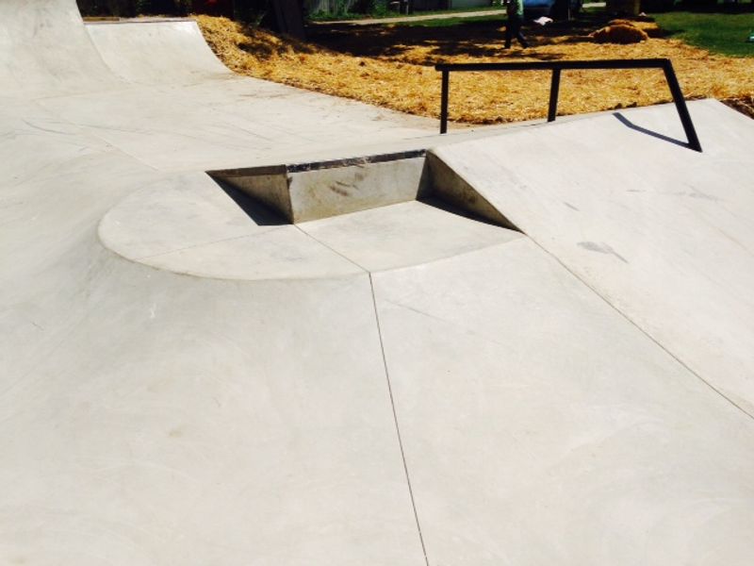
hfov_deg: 55.4
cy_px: 283
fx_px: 719
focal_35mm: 33
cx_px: 377
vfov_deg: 42.9
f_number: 2.4
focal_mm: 4.12
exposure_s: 1/3623
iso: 50
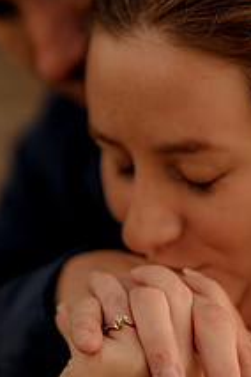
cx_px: 113
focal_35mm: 180
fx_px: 1882
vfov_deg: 11.4
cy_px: 308
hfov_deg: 7.6
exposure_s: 1/80
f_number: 1.8
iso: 100
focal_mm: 85
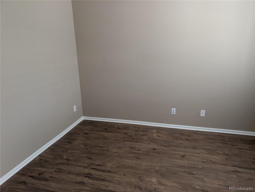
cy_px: 96
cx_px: 128
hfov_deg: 71.5
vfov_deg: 56.9
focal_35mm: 24
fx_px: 177
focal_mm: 6.9
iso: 2057
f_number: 1.68
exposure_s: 1/166
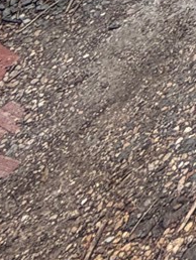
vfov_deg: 10.4
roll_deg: -2.1
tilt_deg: -9.2
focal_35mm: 111
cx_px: 713
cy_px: -579
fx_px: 837
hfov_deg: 8.7
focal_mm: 2.22
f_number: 2.2
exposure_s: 1/121
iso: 40
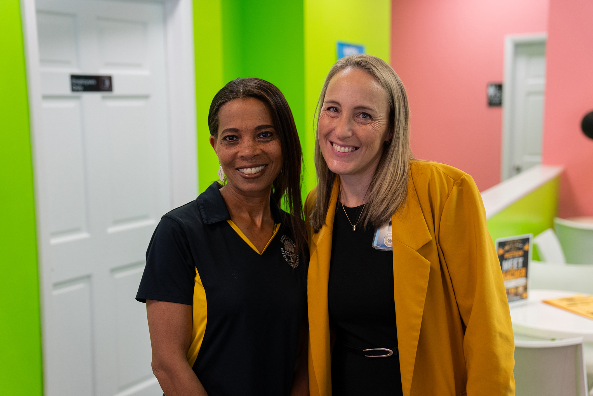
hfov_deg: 42.7
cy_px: 198
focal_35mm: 46
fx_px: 758
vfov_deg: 29.3
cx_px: 296
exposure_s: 1/125
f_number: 2.8
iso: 500
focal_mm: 46
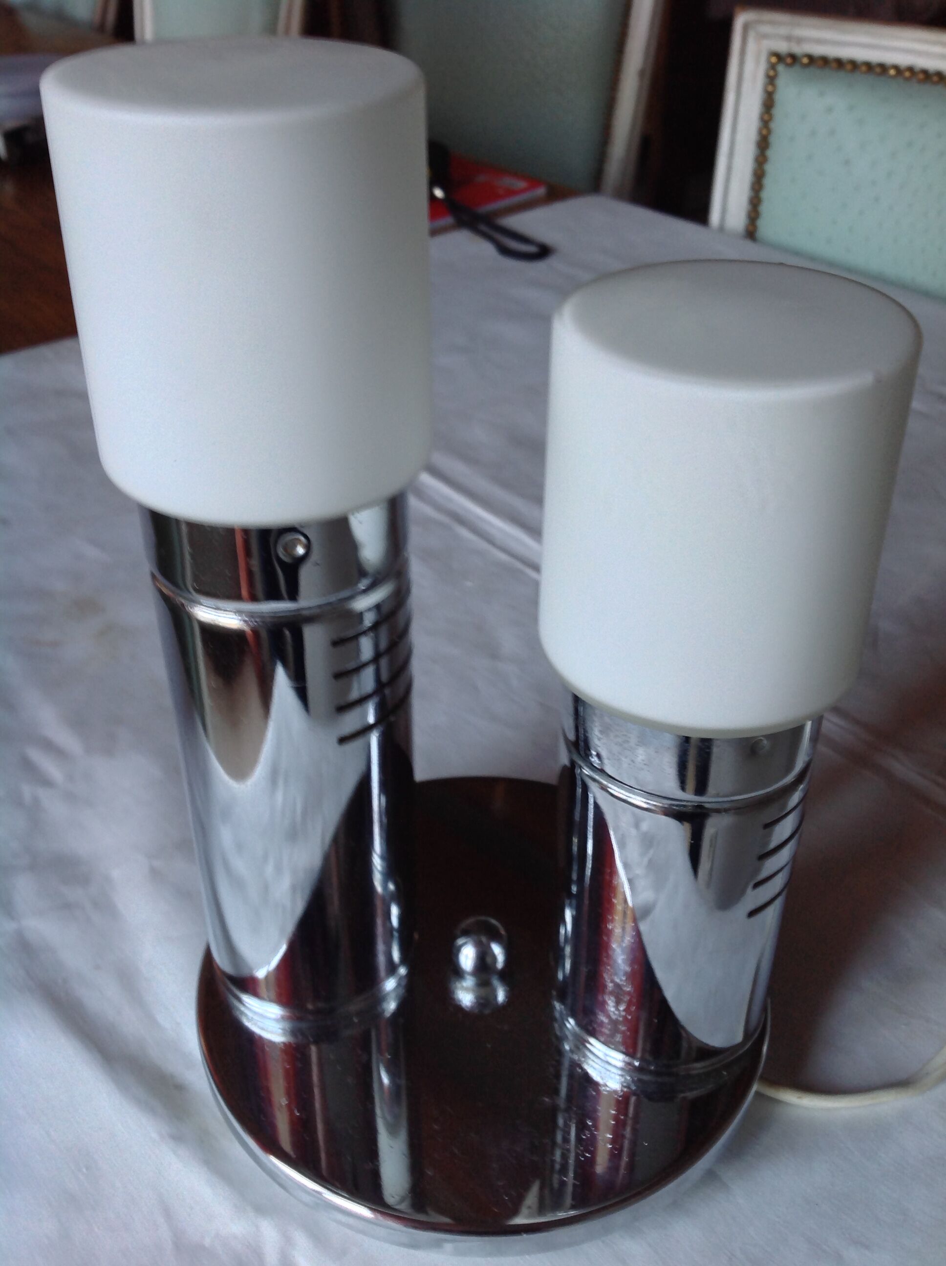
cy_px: 633
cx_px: 473
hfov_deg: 40.6
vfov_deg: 52.7
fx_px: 1279
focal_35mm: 35
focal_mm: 4.28
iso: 64
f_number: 2.4
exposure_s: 1/15
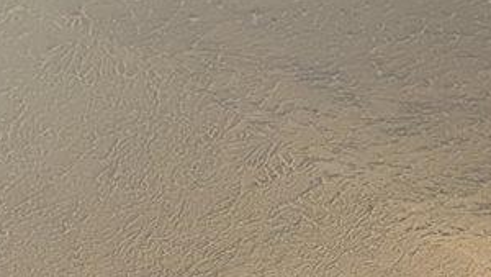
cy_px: 1200
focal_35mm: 134
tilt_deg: -8.9
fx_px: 1745
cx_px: -229
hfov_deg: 14.9
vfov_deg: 6.6
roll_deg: +0.3
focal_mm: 6.76
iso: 80
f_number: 1.78
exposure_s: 1/22
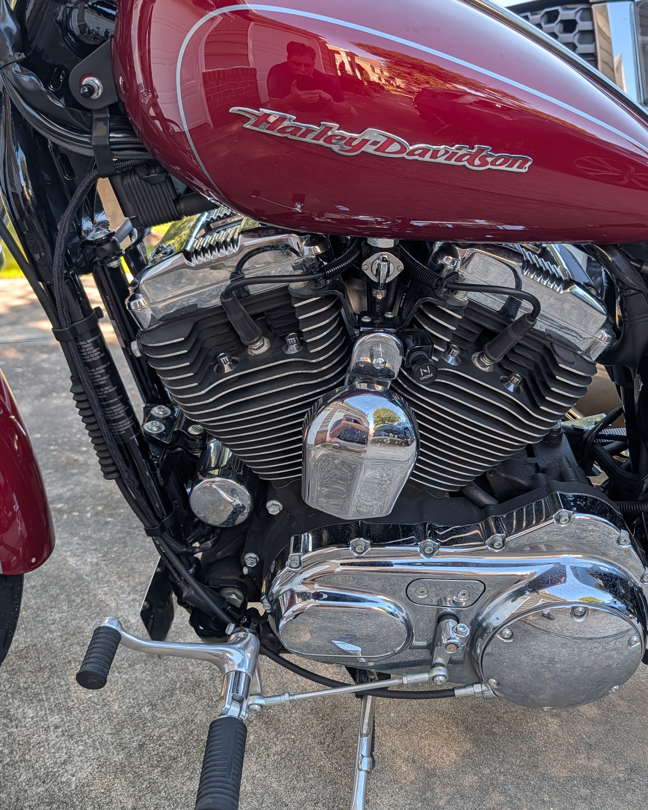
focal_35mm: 30
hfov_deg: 48.4
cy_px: 413
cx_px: 369
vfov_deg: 58.8
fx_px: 719
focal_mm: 6.9
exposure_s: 1/208
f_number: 1.68
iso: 34
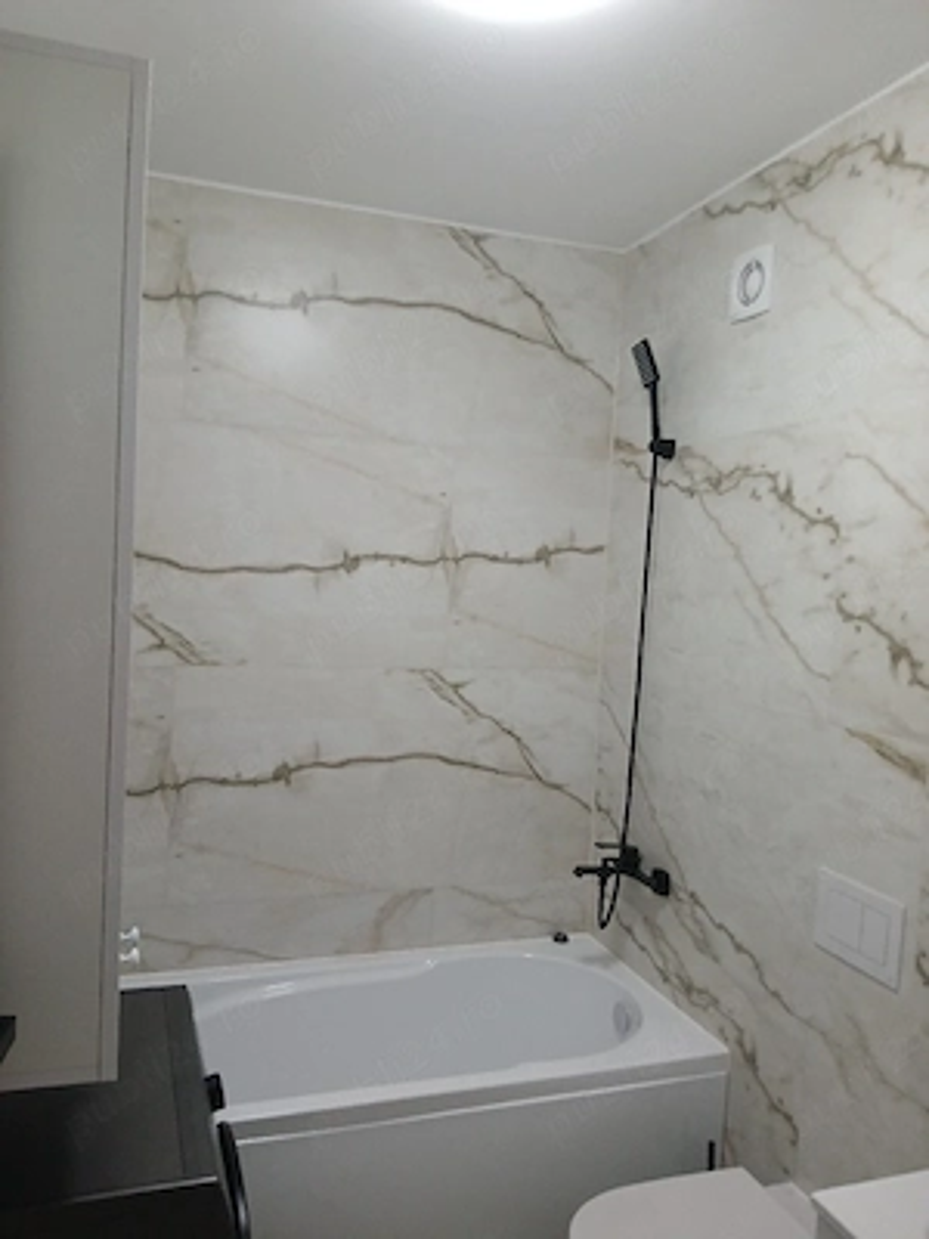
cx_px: 464
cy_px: 620
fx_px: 930
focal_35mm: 26
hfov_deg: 53.1
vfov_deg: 67.3
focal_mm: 3.98
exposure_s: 1/60.2
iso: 160
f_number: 1.8
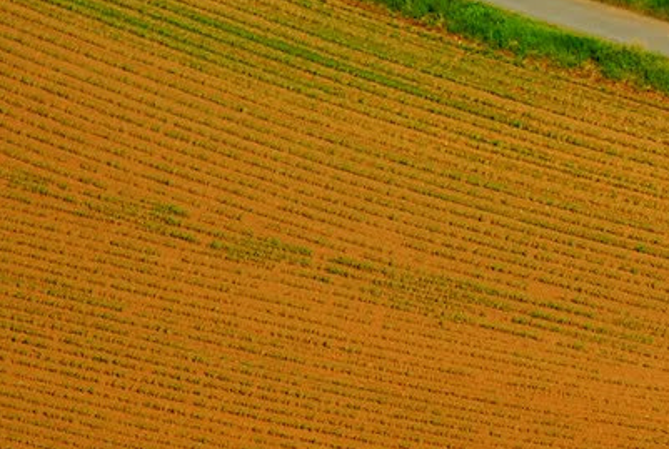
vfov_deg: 2.4
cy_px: 52
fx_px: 10929
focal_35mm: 587
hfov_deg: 3.5
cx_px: 681
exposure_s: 1/500
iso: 100
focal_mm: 98
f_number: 5
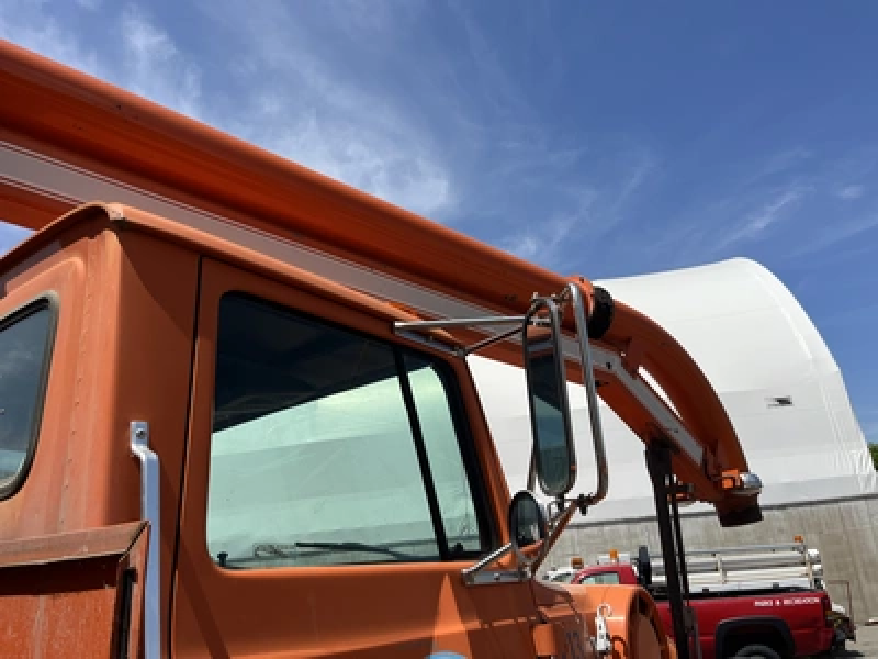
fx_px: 659
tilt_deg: +20.2
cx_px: 439
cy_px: 330
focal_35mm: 26
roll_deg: +5.4
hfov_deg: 67.3
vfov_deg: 53.1
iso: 50
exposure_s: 1/5319
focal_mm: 5.1
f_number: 1.6
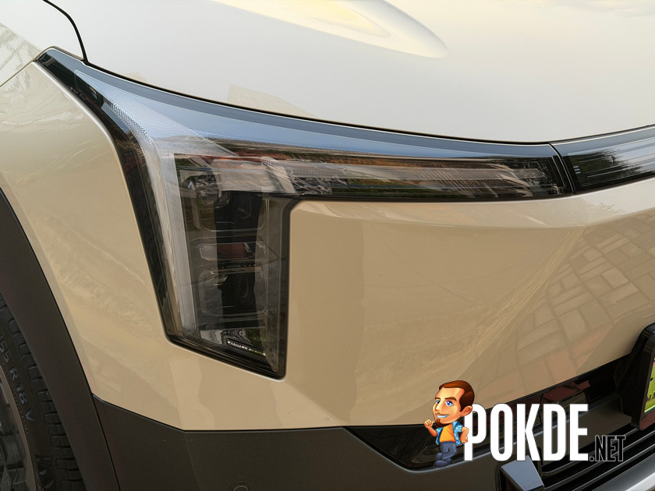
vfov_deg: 30.3
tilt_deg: -26.7
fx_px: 908
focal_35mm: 48
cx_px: 328
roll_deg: -2.6
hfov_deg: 39.7
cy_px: 246
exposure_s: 1/641
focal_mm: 6.76
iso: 64
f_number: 1.78
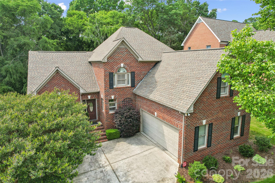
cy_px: 92
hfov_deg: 78.6
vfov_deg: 57.2
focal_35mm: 22
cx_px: 138
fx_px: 168
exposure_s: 1/80
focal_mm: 8.4
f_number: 2.8
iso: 100
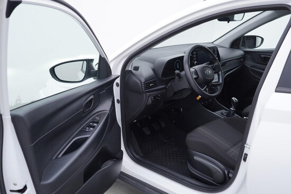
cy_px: 97
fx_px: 291
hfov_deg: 53.1
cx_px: 146
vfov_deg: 36.9
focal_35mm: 36
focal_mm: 24
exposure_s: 1/60
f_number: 3.5
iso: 125
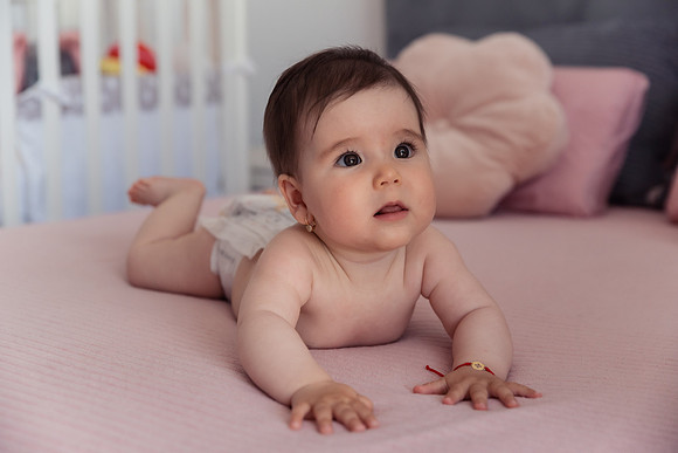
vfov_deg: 24.6
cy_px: 226
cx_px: 339
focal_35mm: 55
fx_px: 1036
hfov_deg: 36.2
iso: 800
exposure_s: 1/250
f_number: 3.2
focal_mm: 55
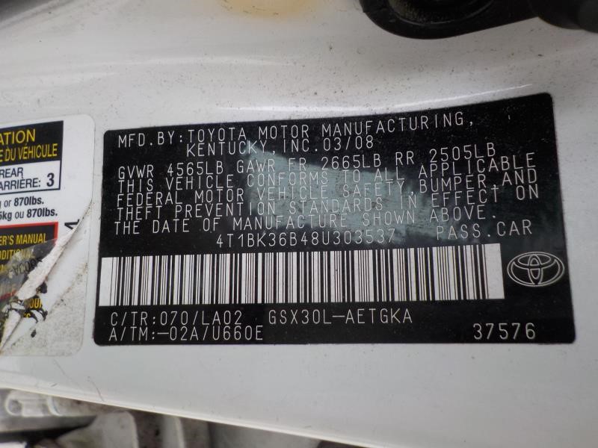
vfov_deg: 46.8
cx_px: 299
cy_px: 224
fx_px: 518
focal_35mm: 30
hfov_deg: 60.0
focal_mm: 4.1
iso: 125
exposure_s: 1/80
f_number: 3.3
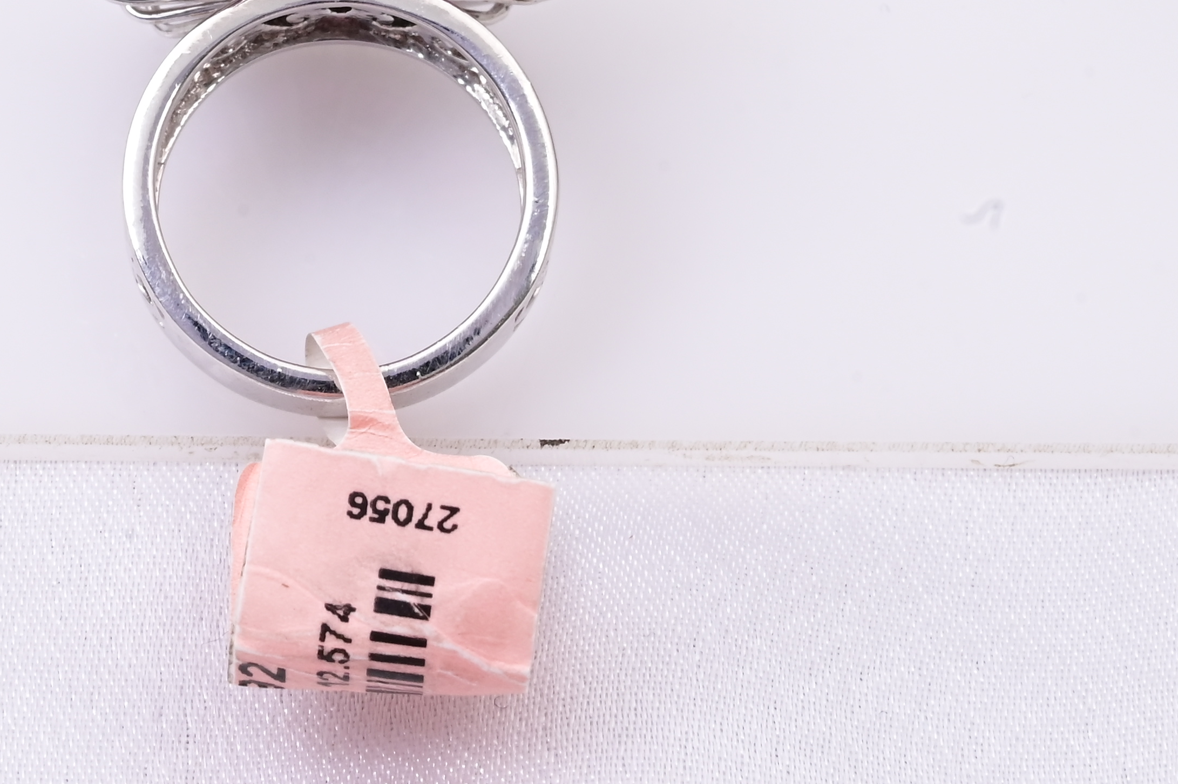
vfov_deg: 7.1
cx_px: 313
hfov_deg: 10.6
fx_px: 6344
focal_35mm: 194
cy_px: 94
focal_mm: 70
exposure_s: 1/80
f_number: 20
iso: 640
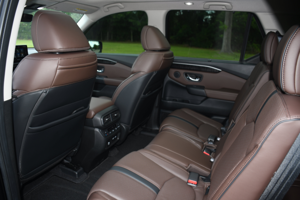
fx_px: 225
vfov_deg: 47.9
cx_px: 150
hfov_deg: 67.4
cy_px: 100
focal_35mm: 27
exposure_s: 1/60
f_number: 3.5
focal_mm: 18
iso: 100
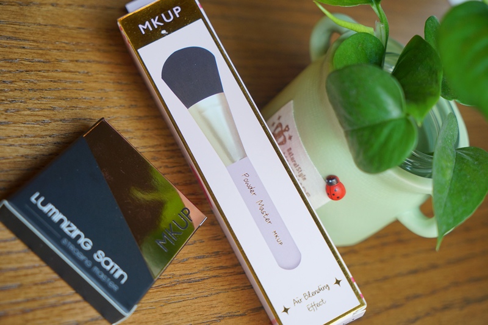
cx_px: 244
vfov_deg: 26.5
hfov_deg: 38.9
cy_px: 162
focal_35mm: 51
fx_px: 691
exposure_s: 1/60
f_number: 4.5
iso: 320
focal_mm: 51
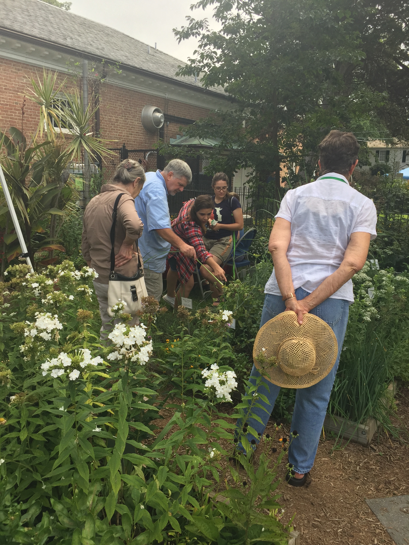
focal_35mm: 29
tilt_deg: -10.0
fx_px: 457
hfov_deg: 48.2
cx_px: 204
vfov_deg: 61.7
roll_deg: +0.5
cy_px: 272
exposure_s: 1/527
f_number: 2.2
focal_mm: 4.15
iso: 32
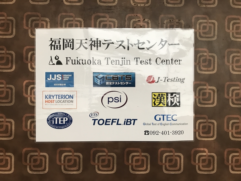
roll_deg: -0.9
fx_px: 195
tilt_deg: +0.5
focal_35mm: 28
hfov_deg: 63.4
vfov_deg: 49.7
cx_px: 120
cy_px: 90
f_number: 1.8
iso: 40
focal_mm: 3.99
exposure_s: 1/30
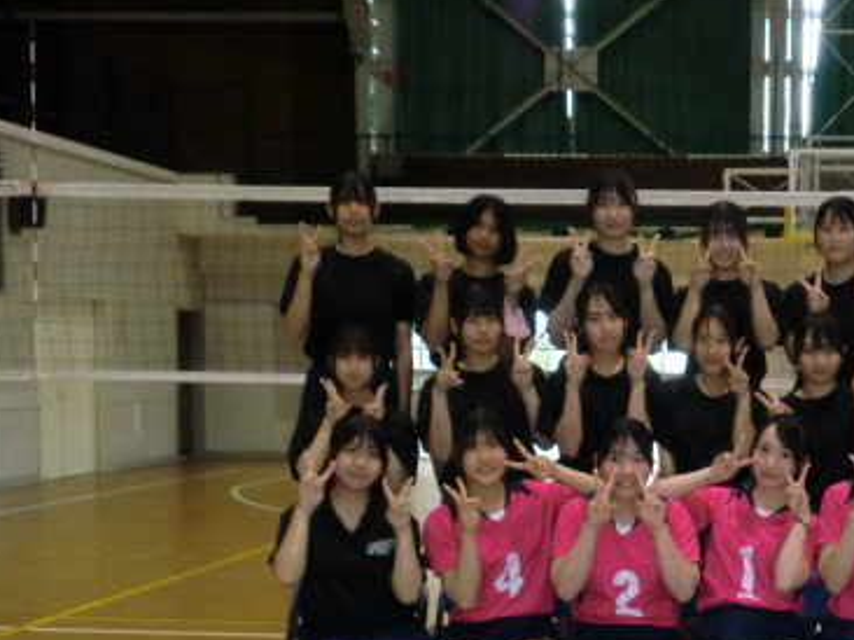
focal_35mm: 77
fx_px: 1898
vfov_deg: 18.9
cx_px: 728
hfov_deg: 24.8
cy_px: 542
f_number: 3.4
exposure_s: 1/60
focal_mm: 7.91
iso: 400
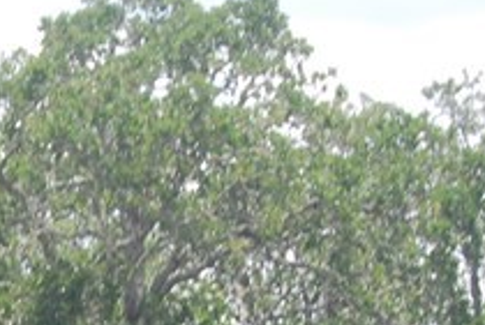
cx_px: -195
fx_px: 4590
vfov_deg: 4.0
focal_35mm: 340
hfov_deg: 6.0
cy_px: 731
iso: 400
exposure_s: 1/200
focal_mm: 44
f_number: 11
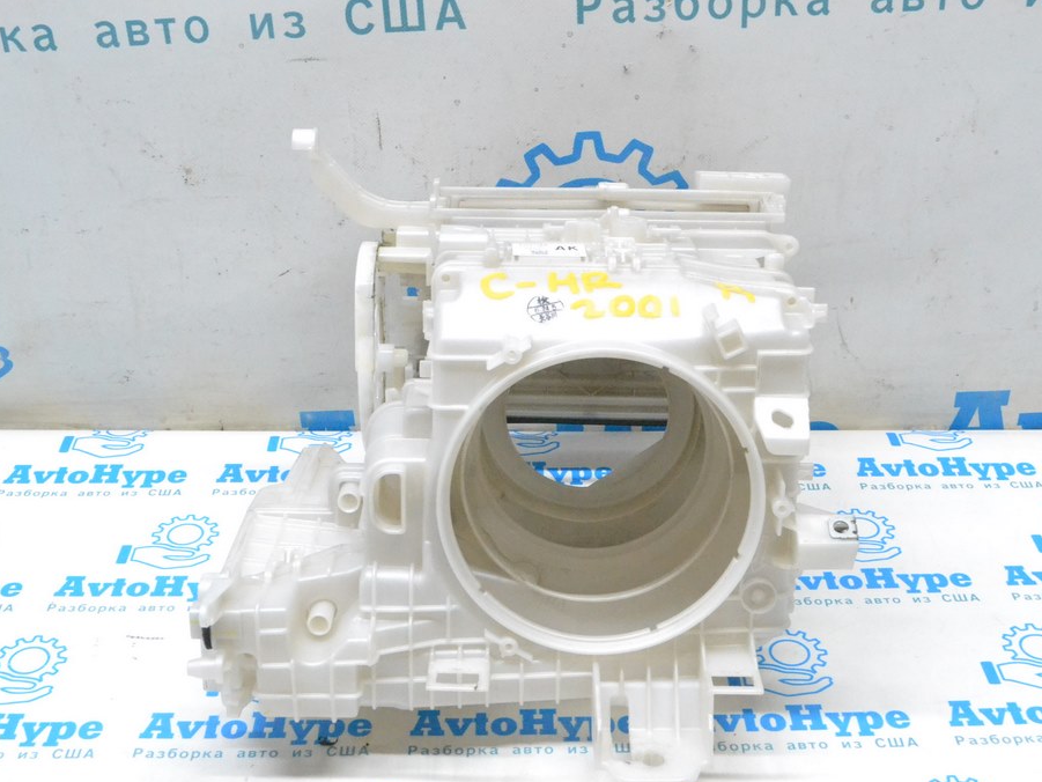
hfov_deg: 40.0
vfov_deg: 30.5
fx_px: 1431
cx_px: 533
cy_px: 393
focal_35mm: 48
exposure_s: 1/100
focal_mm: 29
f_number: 11
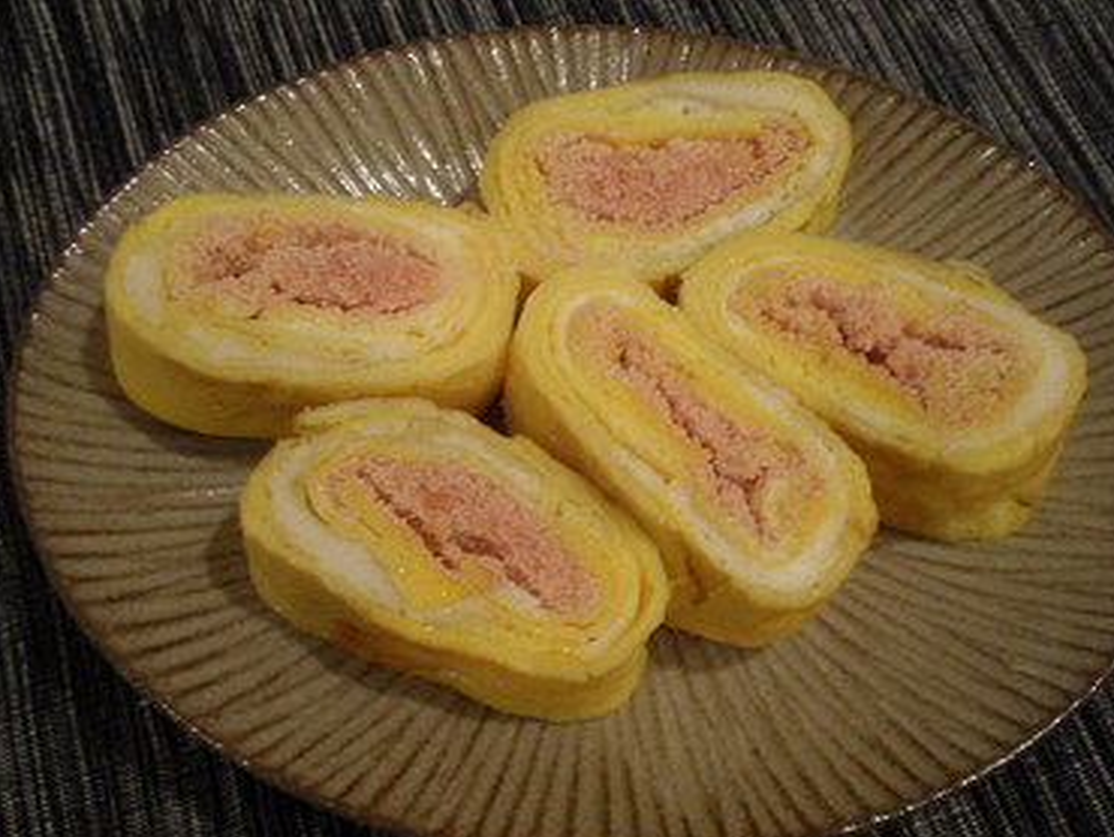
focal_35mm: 40
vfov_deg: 36.0
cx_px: 584
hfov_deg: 46.8
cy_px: 446
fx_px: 1288
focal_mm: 6.6
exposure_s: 1/4
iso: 100
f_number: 3.5
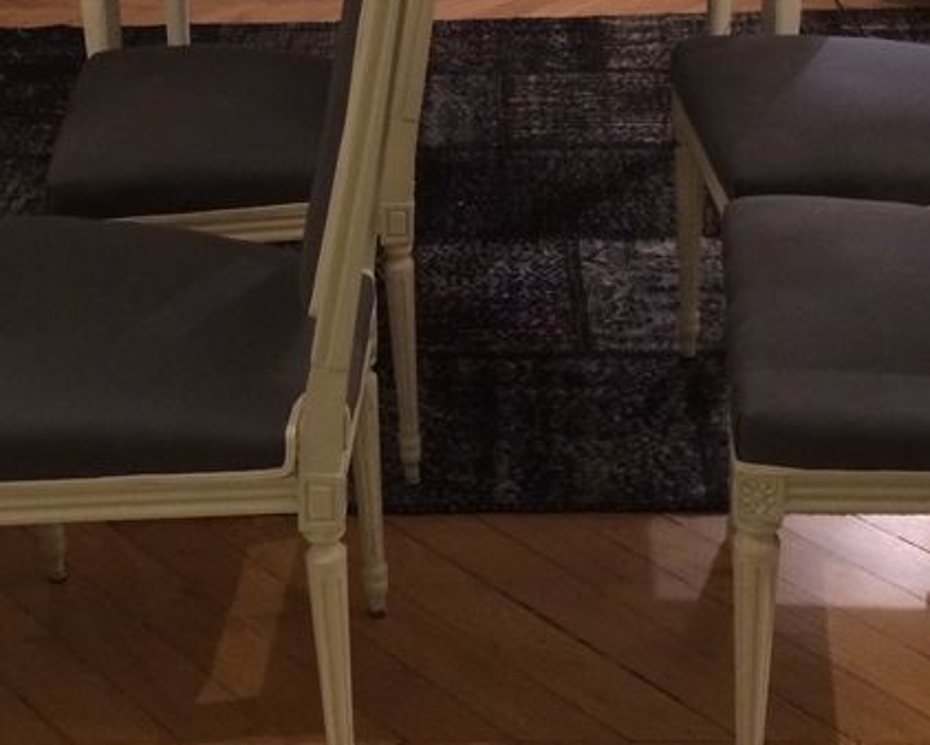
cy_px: 159
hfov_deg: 28.2
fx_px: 1845
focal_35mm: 67
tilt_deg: -22.1
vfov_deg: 22.5
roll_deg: +2.8
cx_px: 361
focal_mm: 4.15
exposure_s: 1/17
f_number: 2.2
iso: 320
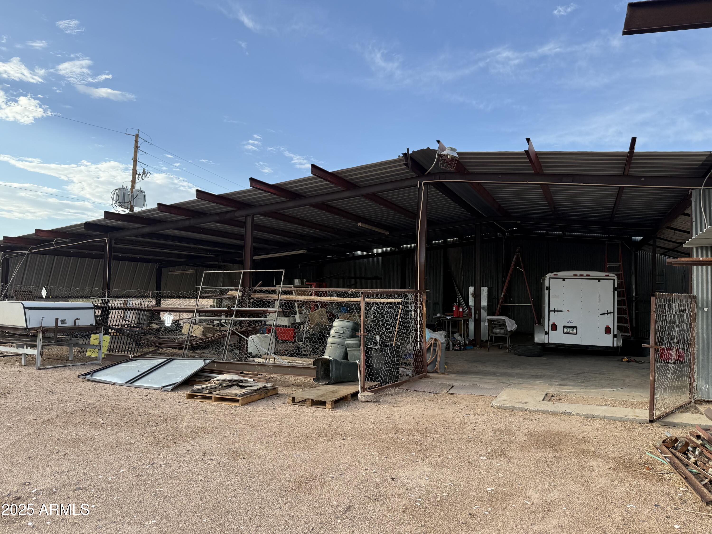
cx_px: 356
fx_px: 494
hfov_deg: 71.6
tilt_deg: +3.0
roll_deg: -1.5
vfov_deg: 56.8
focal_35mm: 24
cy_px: 267
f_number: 1.78
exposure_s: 1/1437
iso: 80
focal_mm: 6.76
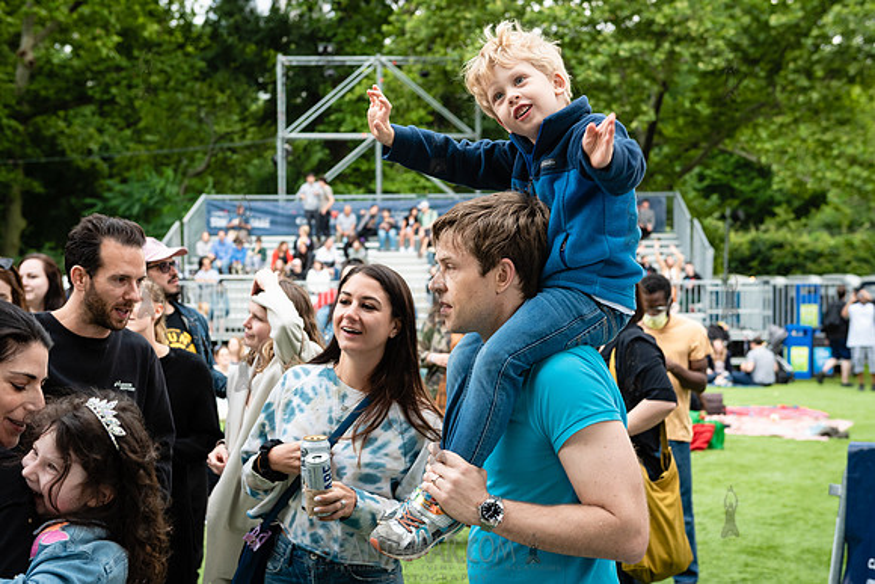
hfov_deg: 37.5
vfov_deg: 25.6
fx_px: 1286
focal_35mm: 53
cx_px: 469
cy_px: 304
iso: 500
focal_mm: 48
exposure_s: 1/200
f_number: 4.5
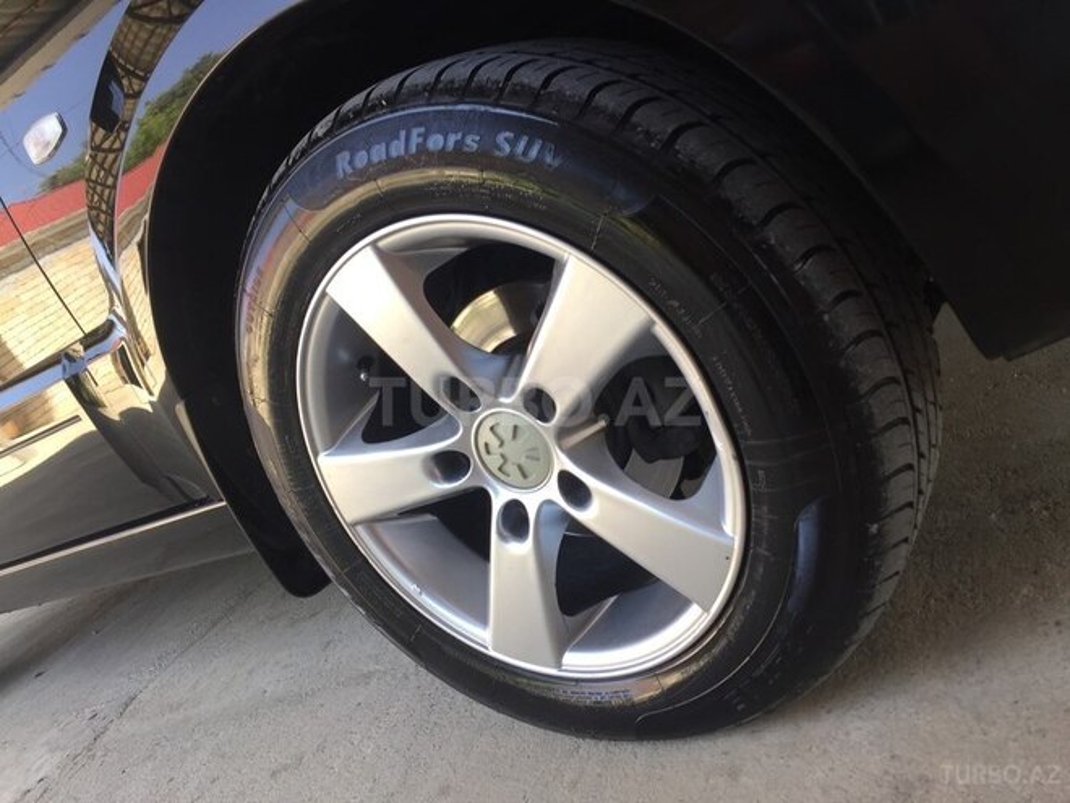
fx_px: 896
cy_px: 402
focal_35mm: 29
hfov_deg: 61.7
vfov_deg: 48.2
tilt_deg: -10.0
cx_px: 535
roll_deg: +27.1
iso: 32
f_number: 2.2
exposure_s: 1/100
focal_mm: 4.15
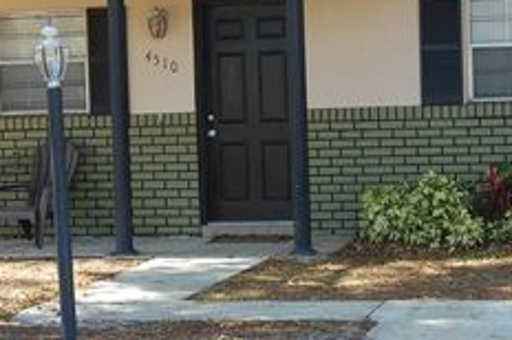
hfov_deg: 16.7
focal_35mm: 123
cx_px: 300
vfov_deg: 11.1
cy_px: 177
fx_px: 1747
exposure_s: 1/160
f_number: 6.3
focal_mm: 38
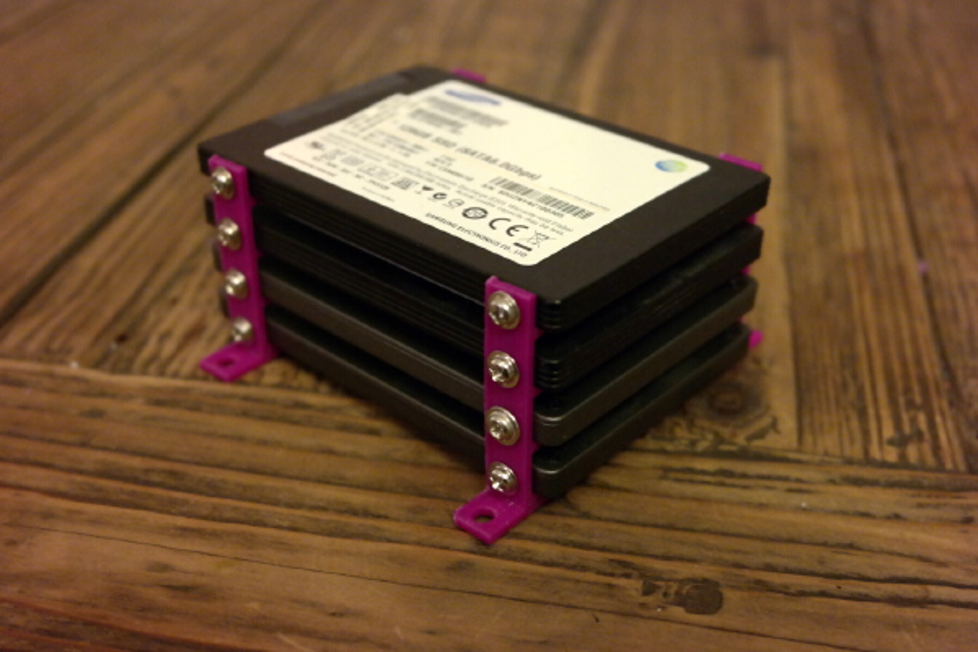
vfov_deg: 29.2
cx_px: 489
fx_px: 1250
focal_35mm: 46
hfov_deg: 42.7
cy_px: 326
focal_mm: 30
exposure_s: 1/15
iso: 3200
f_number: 4.5
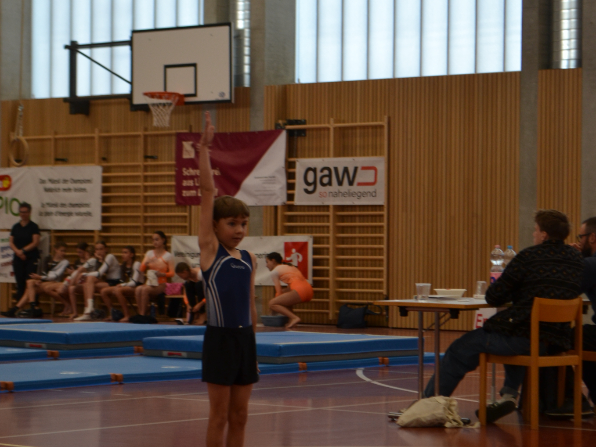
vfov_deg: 12.4
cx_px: 298
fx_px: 2062
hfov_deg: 16.5
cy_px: 233
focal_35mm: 120
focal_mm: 55
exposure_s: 1/60
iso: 400
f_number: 5.6
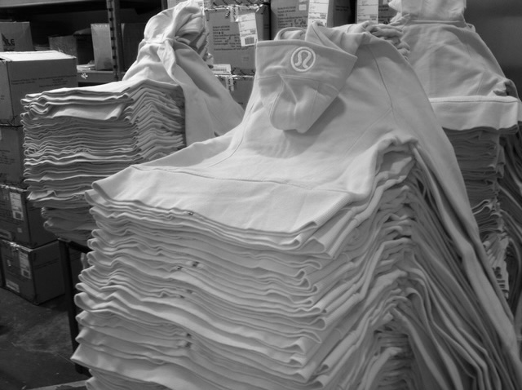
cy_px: 195
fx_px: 527
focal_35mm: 35
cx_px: 261
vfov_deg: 40.6
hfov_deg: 52.7
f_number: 2.8
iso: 80
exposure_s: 1/18
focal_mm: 3.85
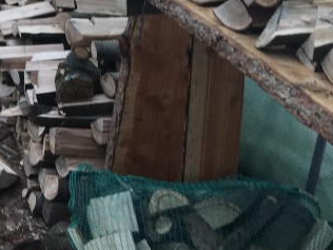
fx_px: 904
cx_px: -191
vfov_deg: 15.5
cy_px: 21
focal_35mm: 94
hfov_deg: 18.2
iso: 40
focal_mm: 4.15
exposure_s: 1/100
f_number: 2.2
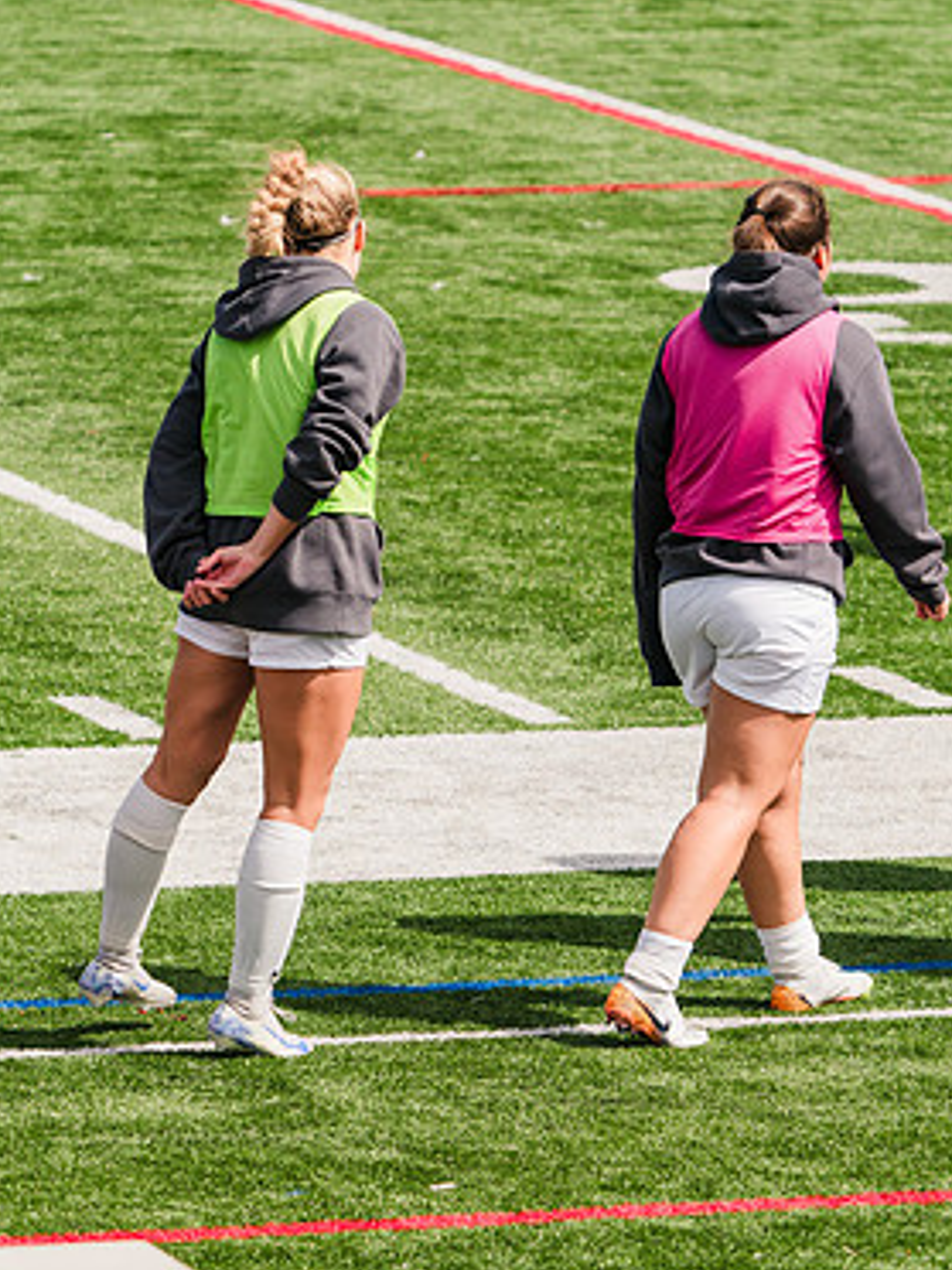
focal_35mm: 358
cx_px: 467
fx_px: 13127
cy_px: 654
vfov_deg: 5.5
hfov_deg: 4.2
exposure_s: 1/1600
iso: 320
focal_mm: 239
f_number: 5.6
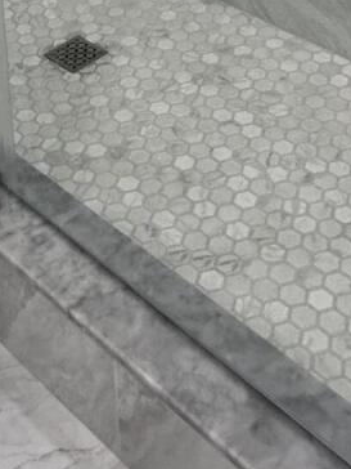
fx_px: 1041
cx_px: 108
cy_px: -477
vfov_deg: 17.6
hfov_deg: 19.1
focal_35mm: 77
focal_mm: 2.22
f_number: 2.2
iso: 125
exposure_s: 1/120
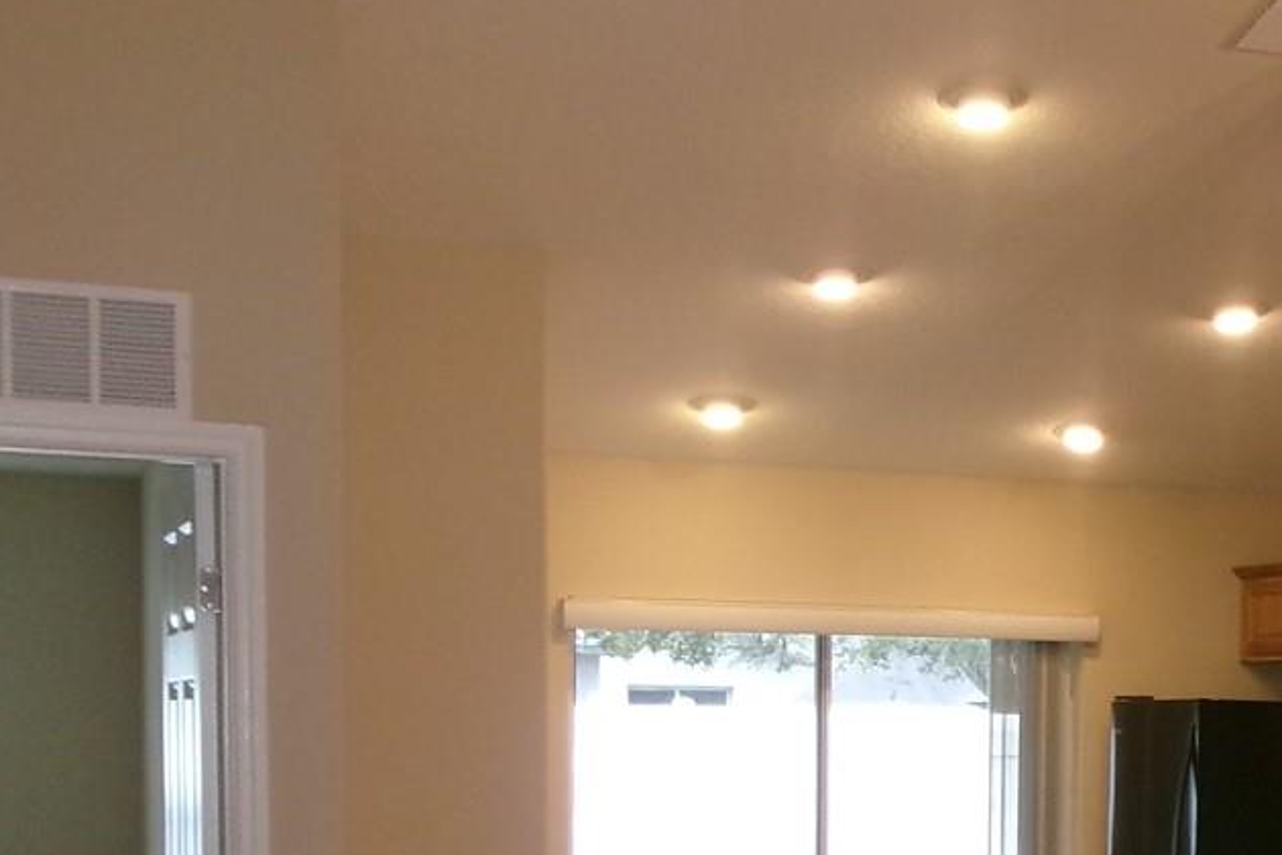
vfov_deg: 17.8
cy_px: 934
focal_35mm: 74
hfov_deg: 26.3
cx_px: 1186
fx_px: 2635
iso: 289
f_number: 3.9
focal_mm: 5.1
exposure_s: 1/34
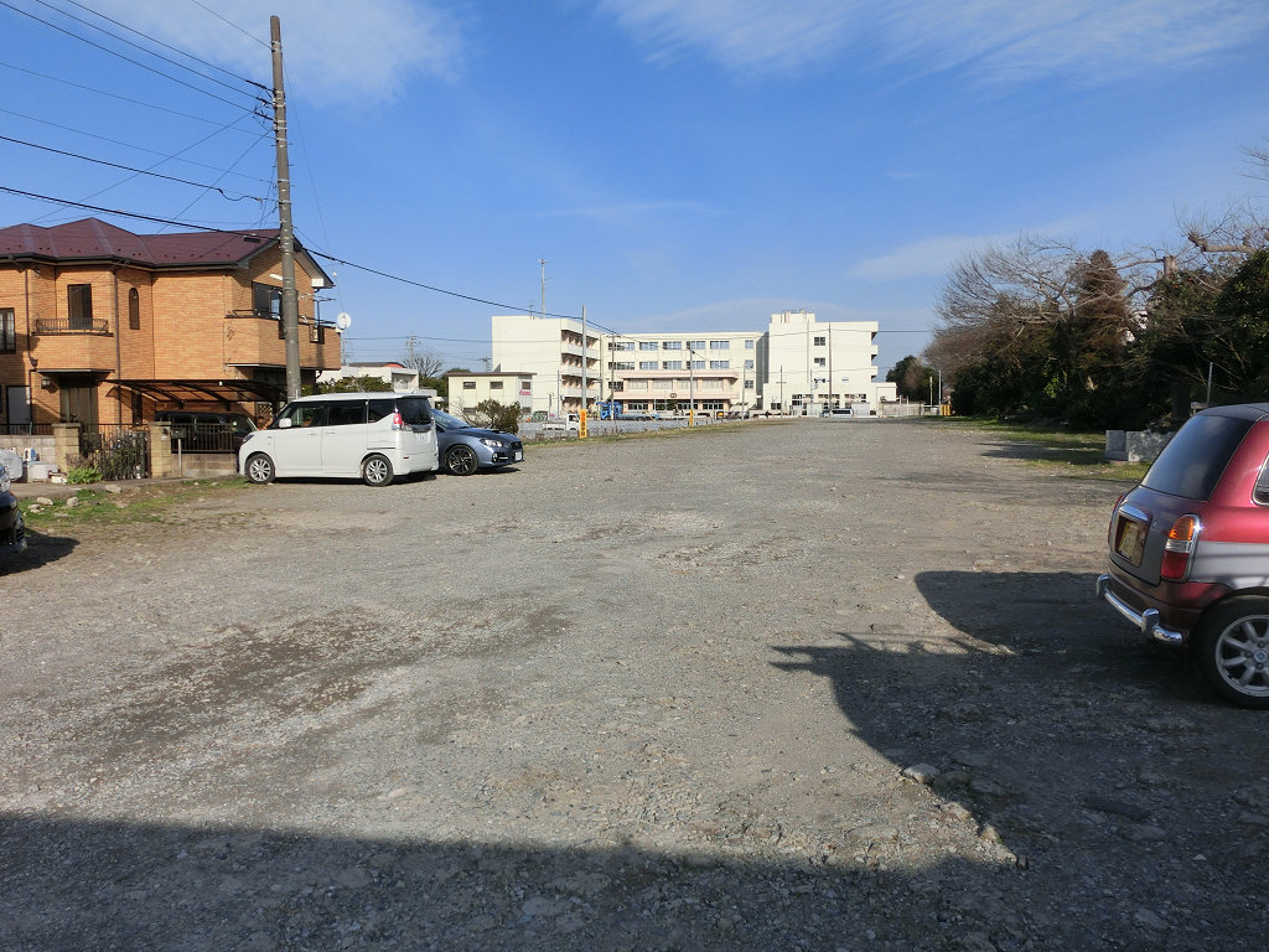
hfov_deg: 63.4
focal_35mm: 28
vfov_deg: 49.7
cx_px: 634
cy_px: 476
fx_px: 1026
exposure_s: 1/250
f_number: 8.8
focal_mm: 5
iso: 80
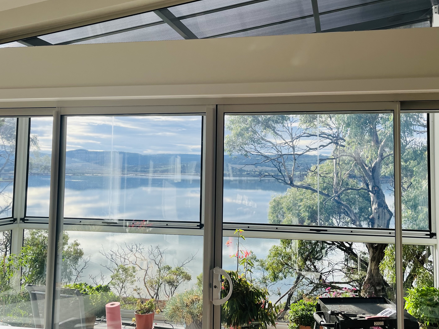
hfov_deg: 50.1
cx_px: 236
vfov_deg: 38.5
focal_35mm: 37
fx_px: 469
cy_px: 133
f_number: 1.6
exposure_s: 1/1517
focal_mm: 5.1
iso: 50
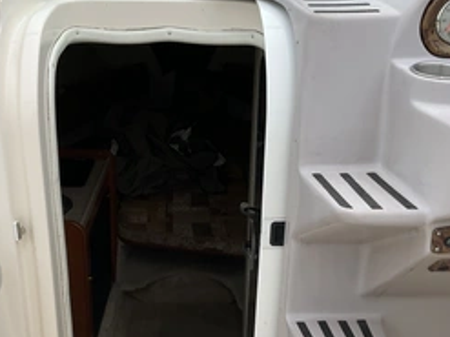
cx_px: 184
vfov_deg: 30.7
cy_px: 211
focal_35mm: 47
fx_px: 611
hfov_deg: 40.3
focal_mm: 3
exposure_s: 1/1577
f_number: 1.8
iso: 25
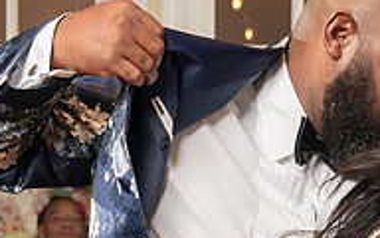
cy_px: 432
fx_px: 1429
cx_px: 109
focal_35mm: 138
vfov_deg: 9.1
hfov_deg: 15.1
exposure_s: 1/200
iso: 4000
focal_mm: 31
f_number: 4
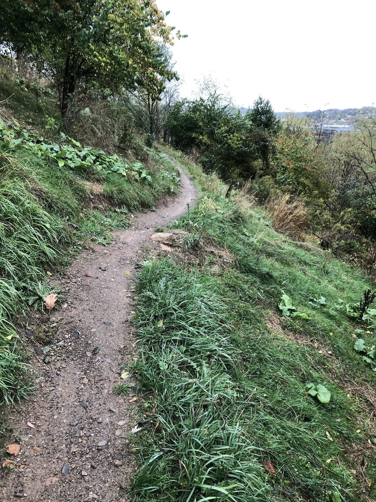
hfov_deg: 49.7
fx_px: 406
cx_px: 188
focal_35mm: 28
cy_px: 251
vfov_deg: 63.4
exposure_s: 1/20
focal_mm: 3.99
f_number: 1.8
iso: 40
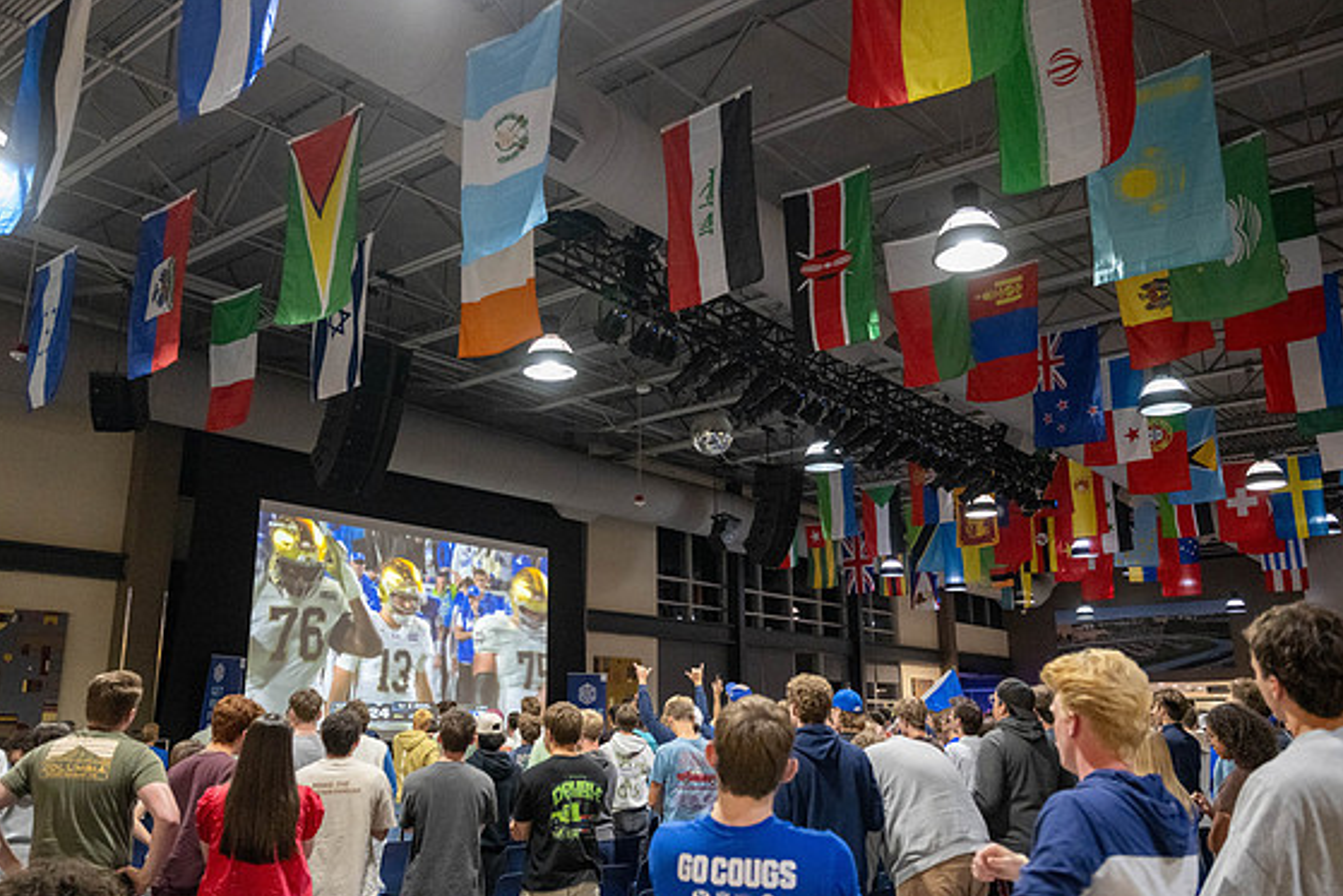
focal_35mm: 28
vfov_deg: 46.4
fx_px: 1045
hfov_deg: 65.5
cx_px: 678
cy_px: 455
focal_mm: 27
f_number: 4
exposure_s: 1/250
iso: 6400
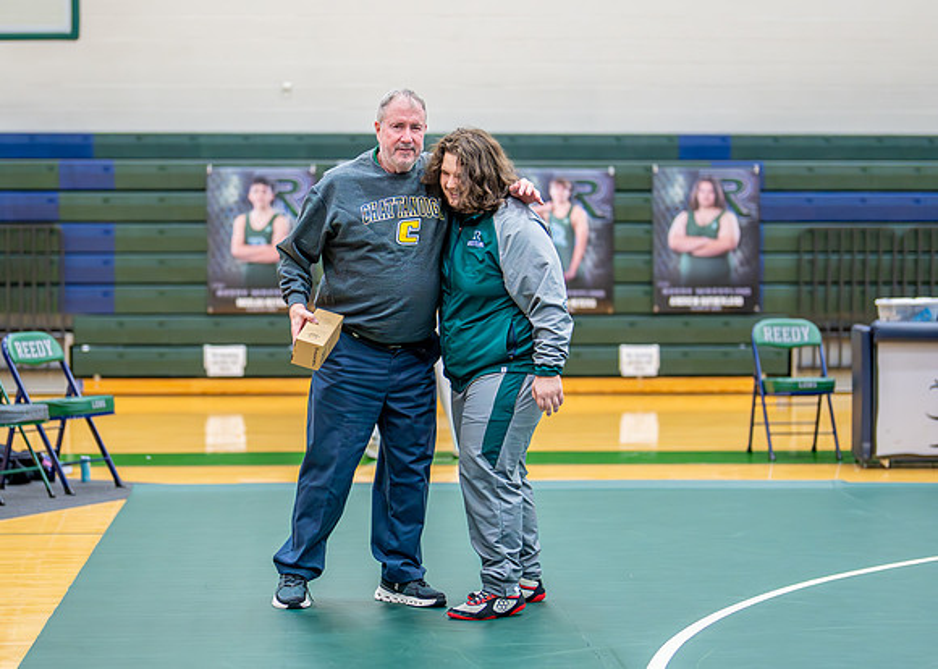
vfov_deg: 15.6
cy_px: 336
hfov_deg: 21.7
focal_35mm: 92
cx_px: 411
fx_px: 2441
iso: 1250
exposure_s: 1/1000
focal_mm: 50
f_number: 1.2
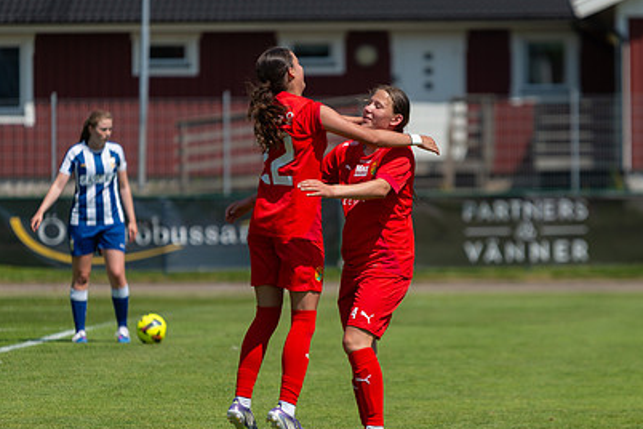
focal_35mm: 310
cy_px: 234
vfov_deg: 4.4
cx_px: 331
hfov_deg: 6.6
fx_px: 5537
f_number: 3.2
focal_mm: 200
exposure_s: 1/2500
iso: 160
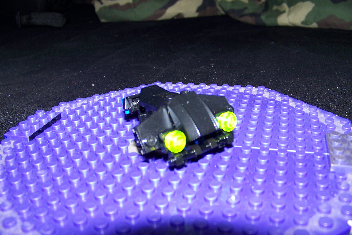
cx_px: 178
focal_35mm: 38
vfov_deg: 35.1
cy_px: 117
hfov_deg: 50.7
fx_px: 372
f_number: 2.8
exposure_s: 1/30
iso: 64
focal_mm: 5.85
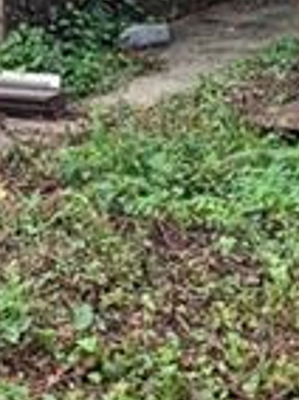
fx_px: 1629
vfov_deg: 12.2
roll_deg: -1.4
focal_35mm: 141
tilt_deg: +12.6
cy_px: -437
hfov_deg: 10.1
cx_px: -172
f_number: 1.8
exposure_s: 1/188
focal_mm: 4.25
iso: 25
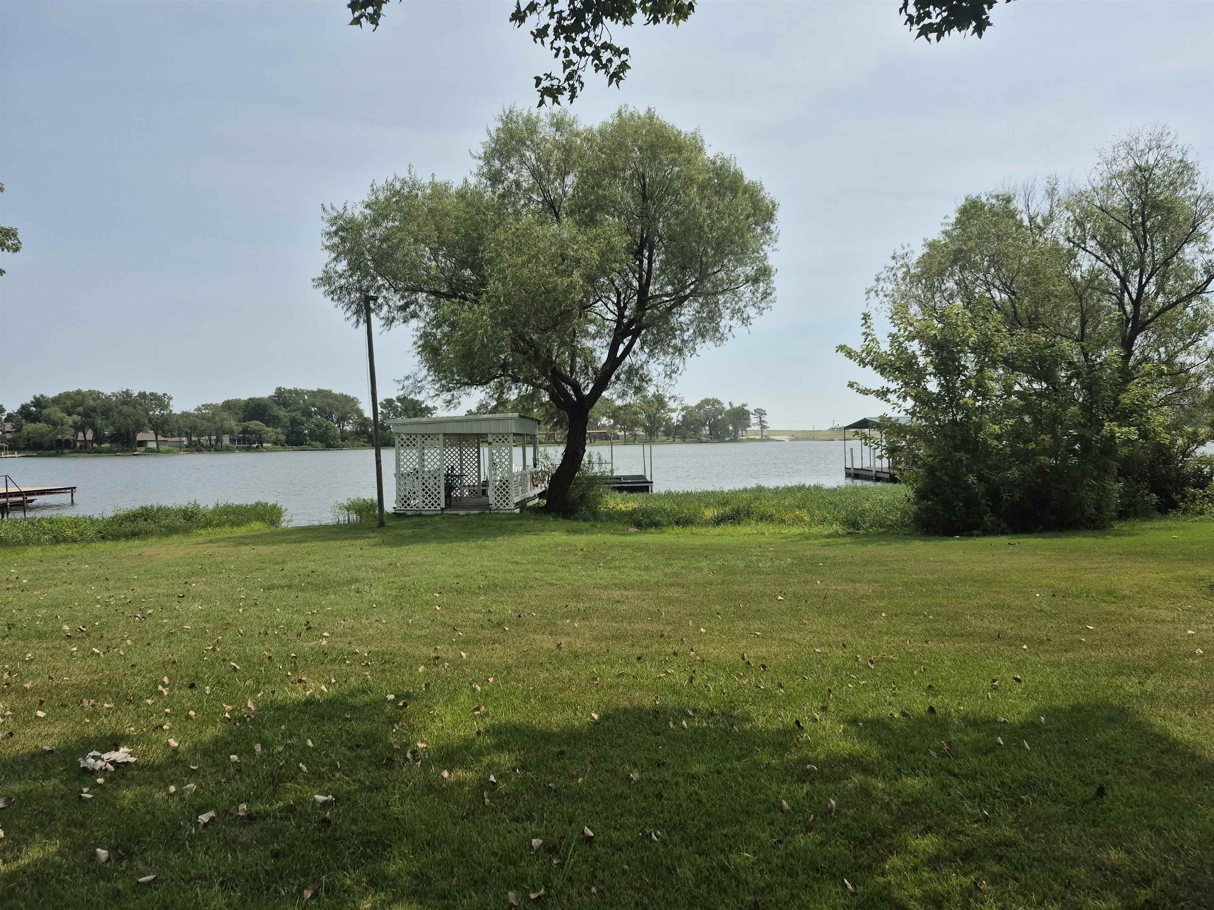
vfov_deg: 58.9
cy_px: 455
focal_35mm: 23
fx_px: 807
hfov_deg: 73.9
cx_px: 607
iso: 25
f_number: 1.8
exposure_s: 1/2712
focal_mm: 5.4
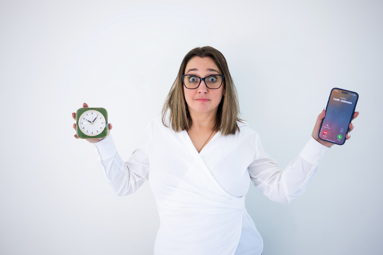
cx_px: 192
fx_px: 383
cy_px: 128
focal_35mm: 36
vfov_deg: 36.9
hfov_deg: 53.1
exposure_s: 1/160
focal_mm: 24
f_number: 1.7
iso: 64
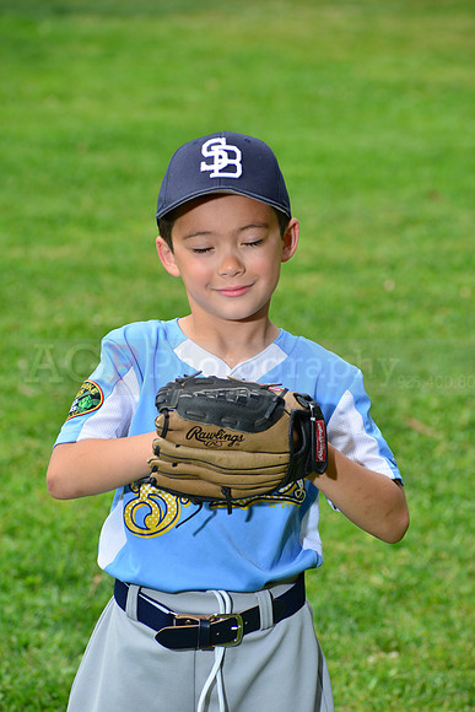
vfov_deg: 11.1
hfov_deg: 7.4
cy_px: 356
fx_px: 3659
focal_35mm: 185
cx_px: 238
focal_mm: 185
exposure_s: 1/200
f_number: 10
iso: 160
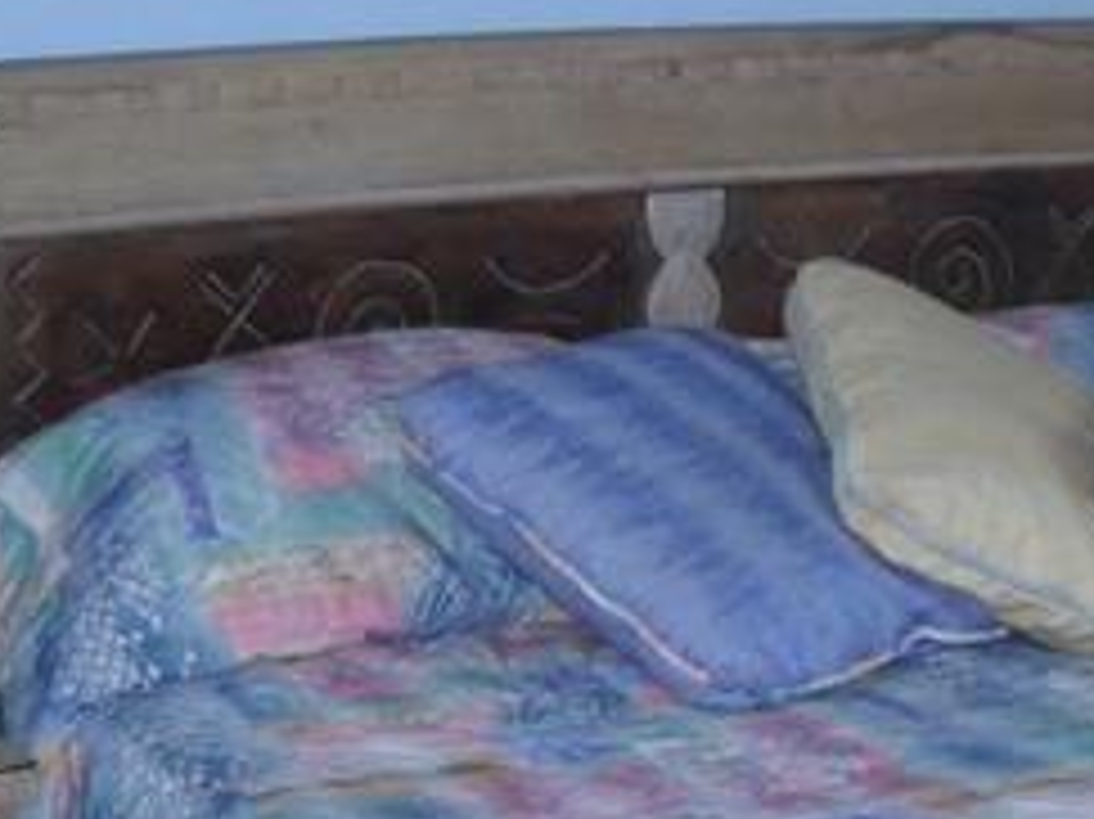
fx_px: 3032
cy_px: 482
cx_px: 891
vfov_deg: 15.4
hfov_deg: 20.2
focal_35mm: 96
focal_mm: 6.2
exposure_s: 1/45
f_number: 2.8
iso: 200
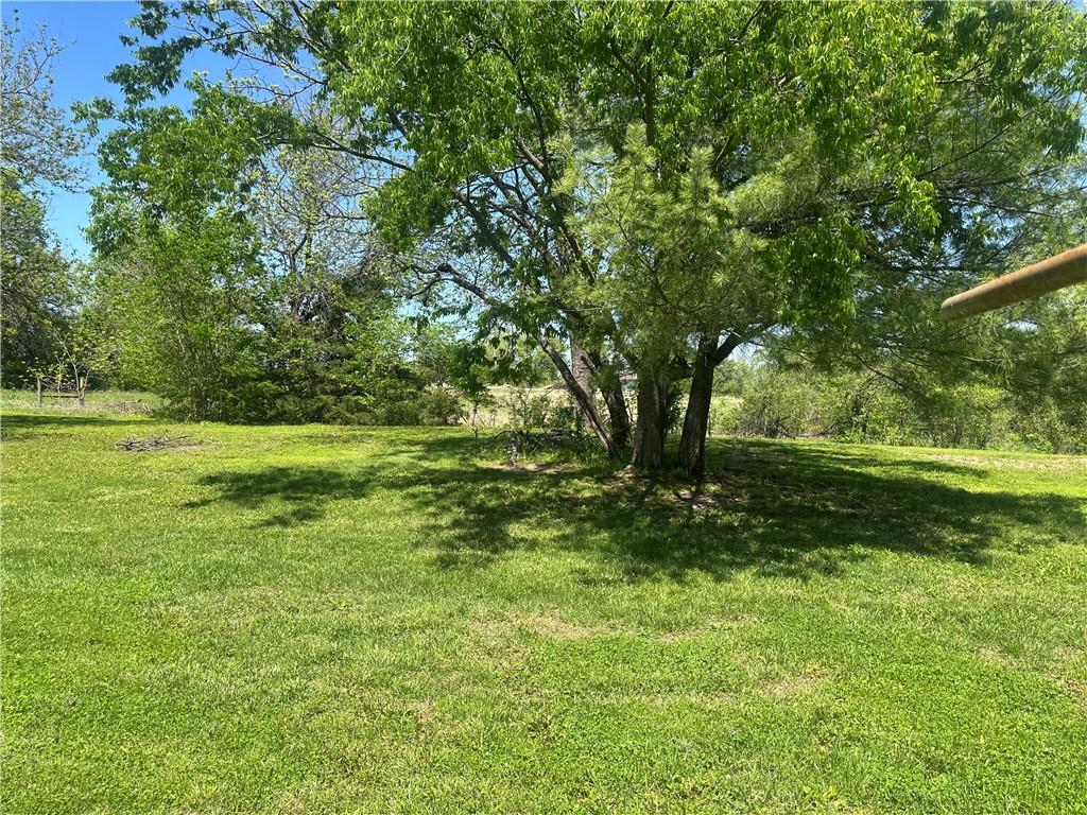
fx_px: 754
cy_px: 408
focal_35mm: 24
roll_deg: +1.3
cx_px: 544
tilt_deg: -1.1
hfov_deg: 71.6
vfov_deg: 56.8
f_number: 1.78
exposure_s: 1/1949
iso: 80
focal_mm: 6.86
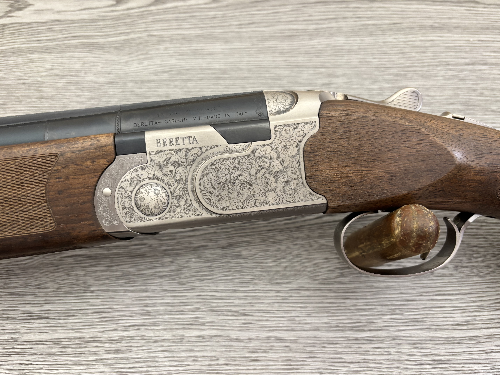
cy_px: 188
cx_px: 250
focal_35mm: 26
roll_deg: +2.7
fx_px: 376
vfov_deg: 53.1
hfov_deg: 67.3
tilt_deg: +15.9
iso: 160
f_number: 1.6
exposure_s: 1/50
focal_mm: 5.96
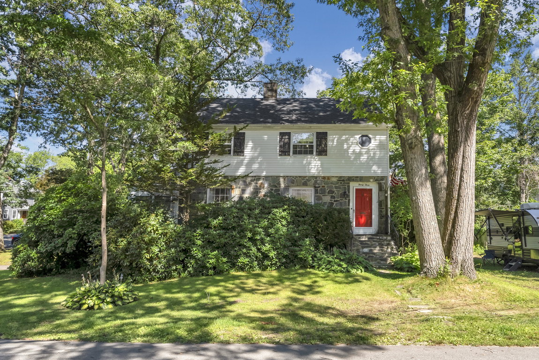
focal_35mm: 24
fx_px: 352
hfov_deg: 74.9
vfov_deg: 54.2
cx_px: 270
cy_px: 180
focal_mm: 23.5
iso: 320
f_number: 7.1
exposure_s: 1/320
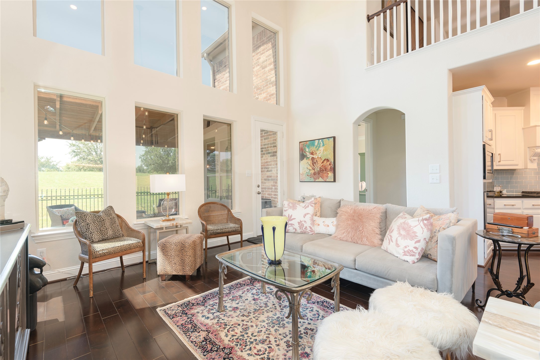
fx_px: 240
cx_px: 270
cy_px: 180
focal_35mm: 16
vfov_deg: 73.8
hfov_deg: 96.7
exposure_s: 1/3
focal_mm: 16
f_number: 7.1
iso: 100
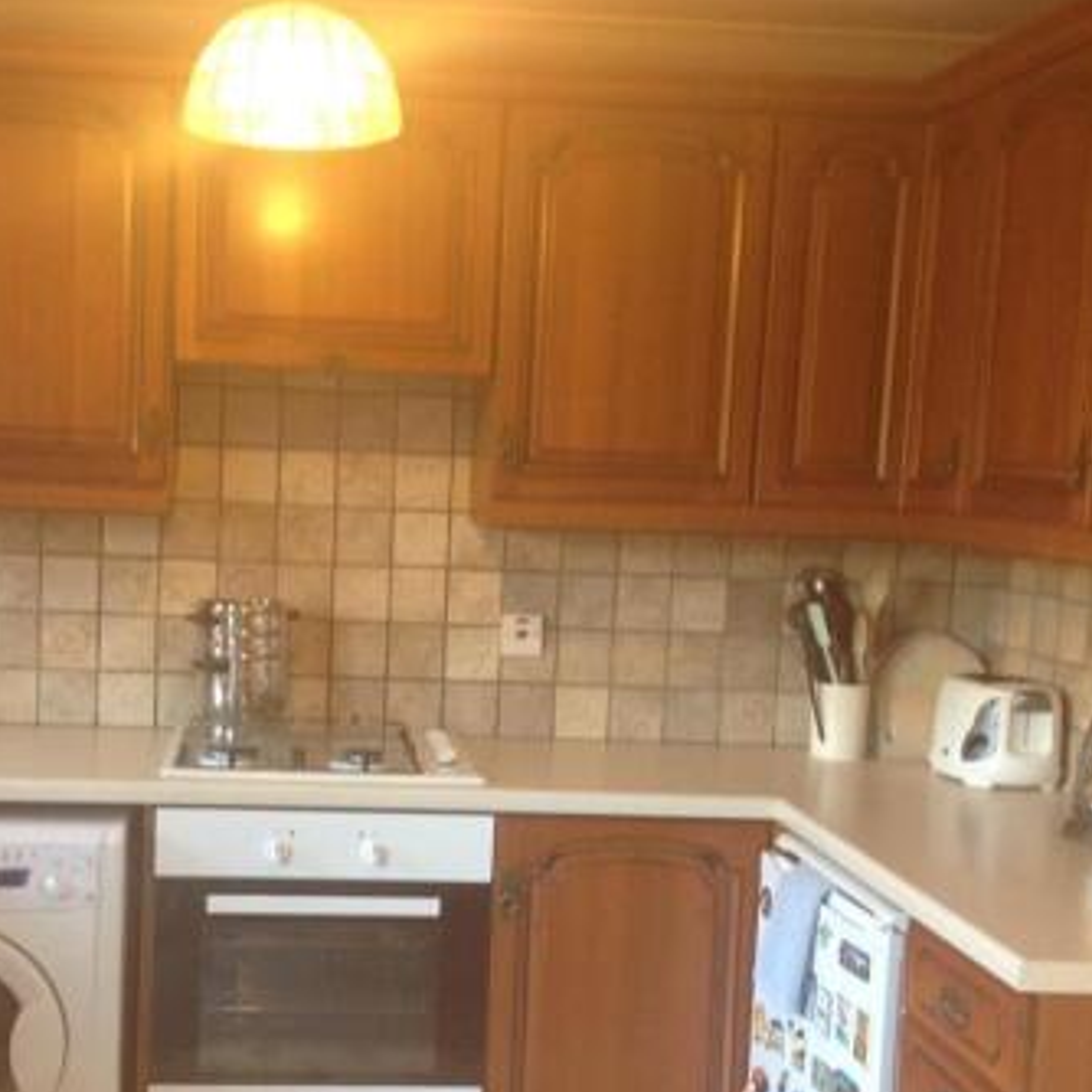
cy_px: 682
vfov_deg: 31.5
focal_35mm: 54
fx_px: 1927
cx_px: 410
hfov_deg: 31.5
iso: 125
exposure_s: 1/20
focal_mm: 4.28
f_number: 2.4
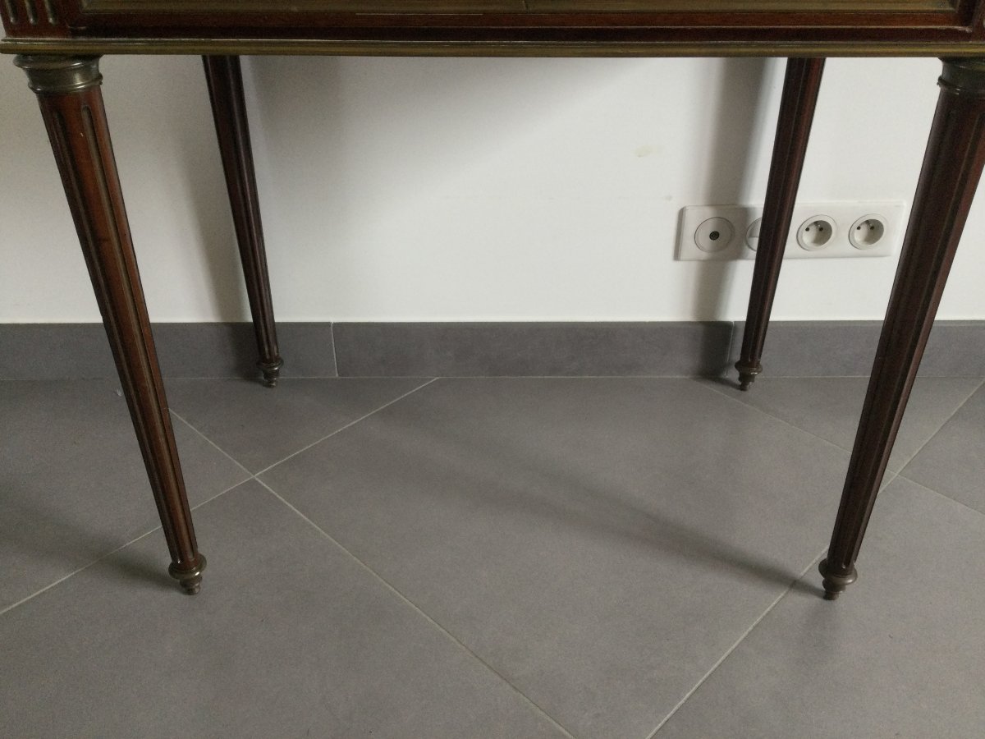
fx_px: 882
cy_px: 370
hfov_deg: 58.4
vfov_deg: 45.4
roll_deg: -0.1
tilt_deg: -32.7
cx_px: 492
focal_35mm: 31
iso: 80
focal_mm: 3.3
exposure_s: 1/33
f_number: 2.4
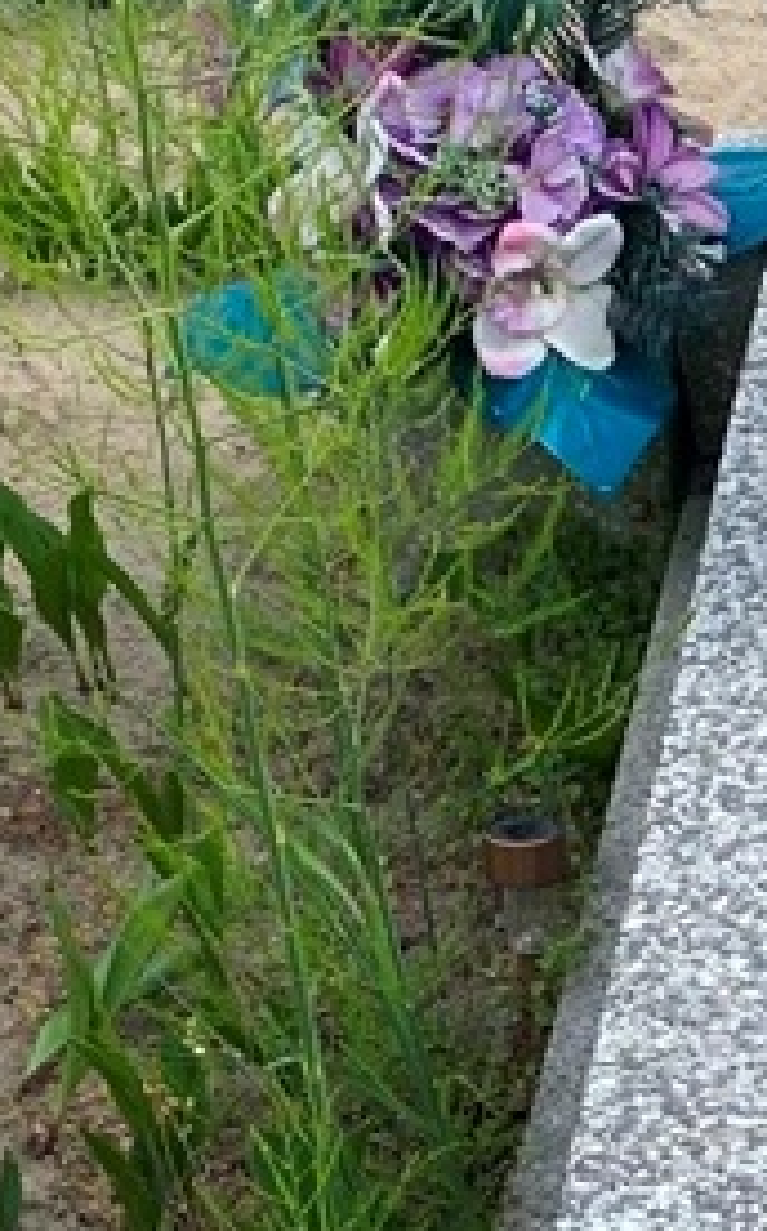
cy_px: 1017
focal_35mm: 121
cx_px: 1255
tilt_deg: -31.0
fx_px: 4055
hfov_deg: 10.3
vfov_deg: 17.1
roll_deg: +0.4
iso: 32
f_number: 1.8
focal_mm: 4.25
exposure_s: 1/981
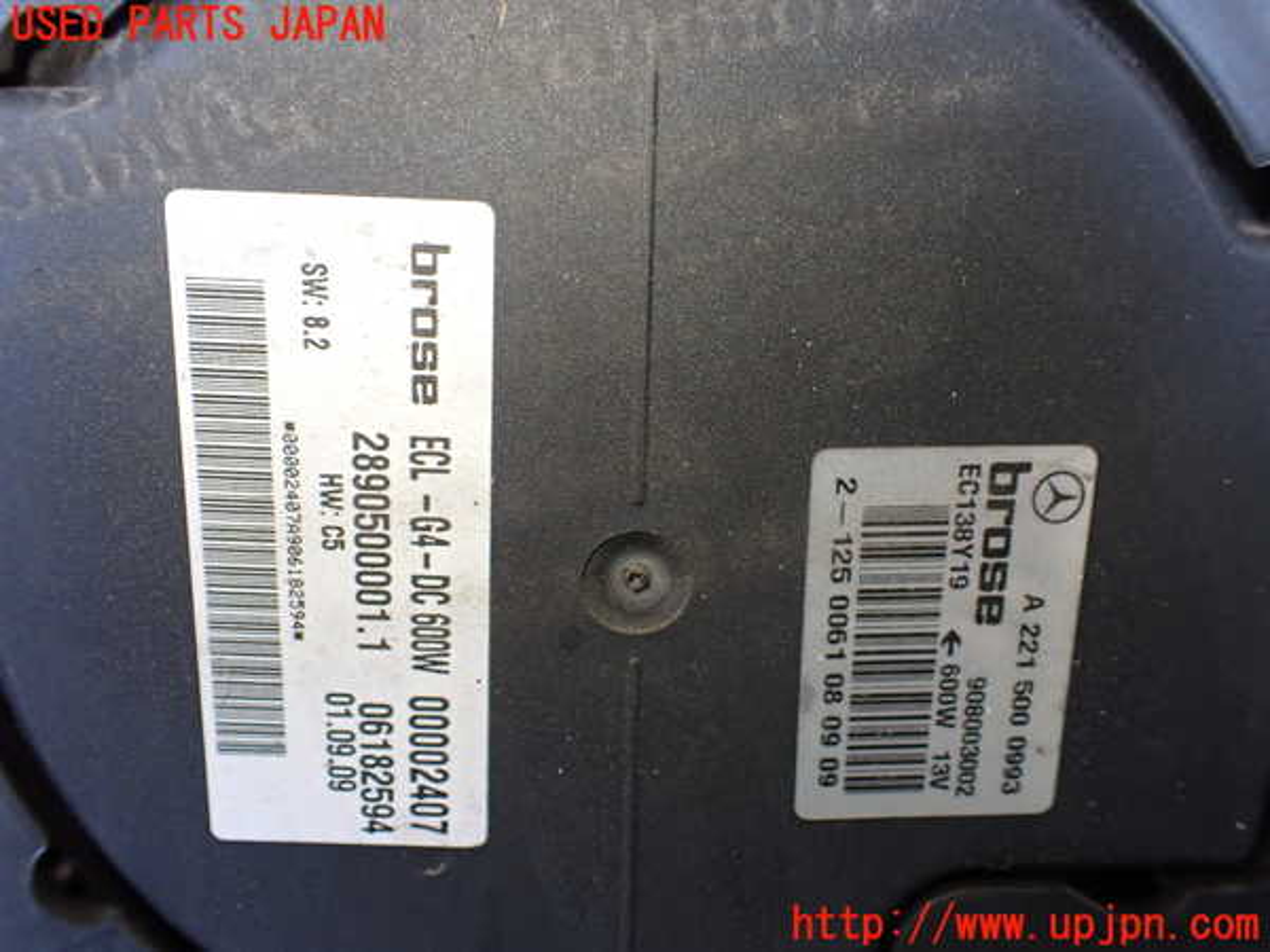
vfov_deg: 46.8
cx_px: 635
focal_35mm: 30
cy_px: 476
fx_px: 1101
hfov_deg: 60.0
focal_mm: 5.4
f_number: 2.3
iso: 400
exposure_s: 1/125
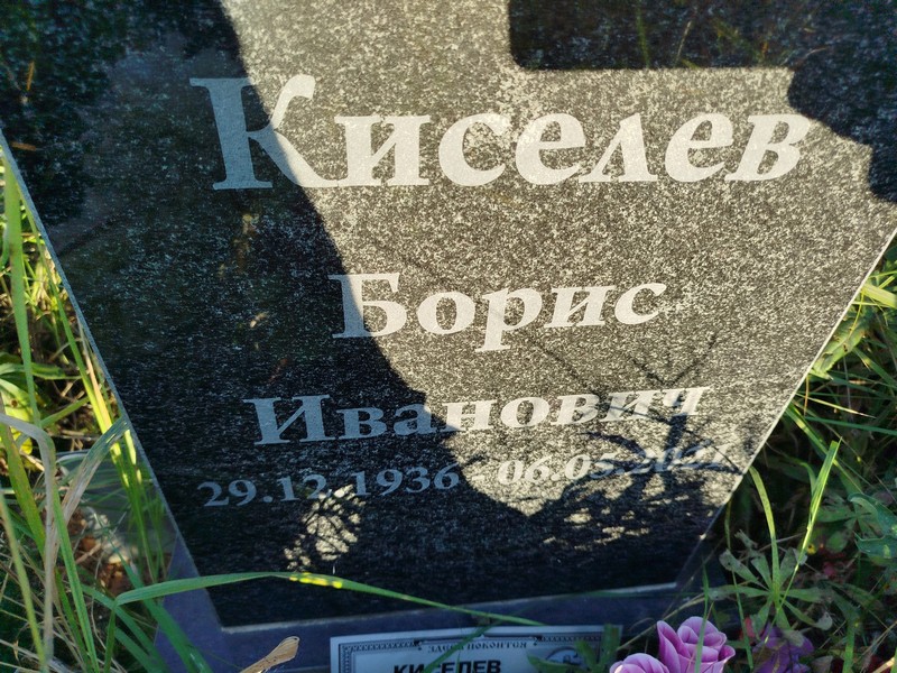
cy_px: 336
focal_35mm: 24
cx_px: 448
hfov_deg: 71.6
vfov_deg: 56.8
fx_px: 622
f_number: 1.7
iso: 50
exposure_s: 1/212
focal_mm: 5.31
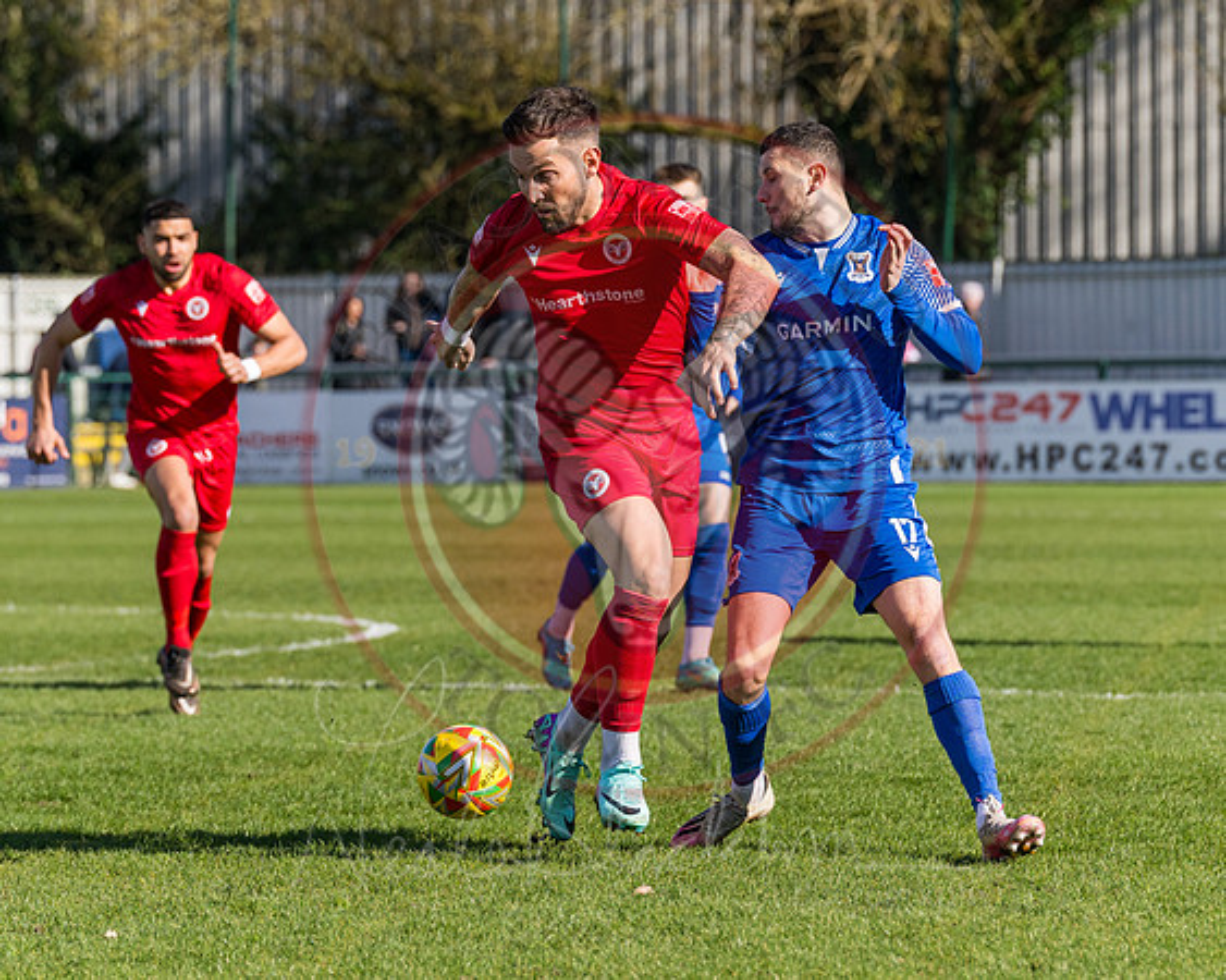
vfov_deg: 5.9
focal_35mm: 261
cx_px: 601
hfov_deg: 7.4
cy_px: 401
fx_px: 9451
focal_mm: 120
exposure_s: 1/2500
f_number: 4
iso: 100
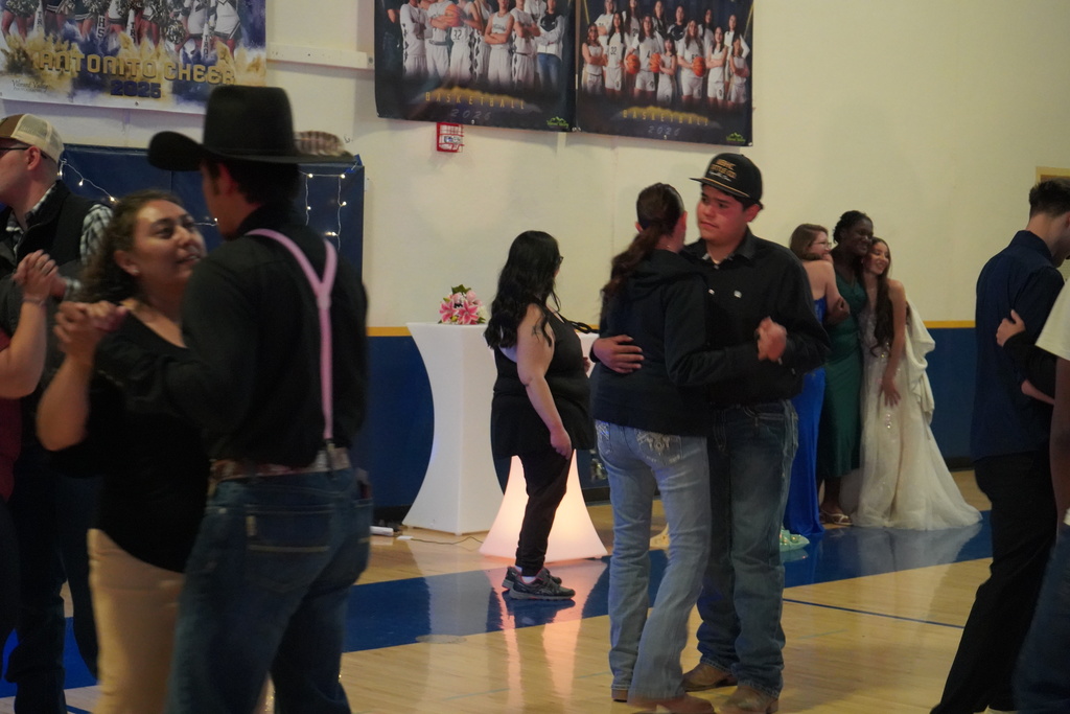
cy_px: 357
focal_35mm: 70
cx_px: 535
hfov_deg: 28.8
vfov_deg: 19.5
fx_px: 2081
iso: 12800
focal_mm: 70
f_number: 5.6
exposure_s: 1/30
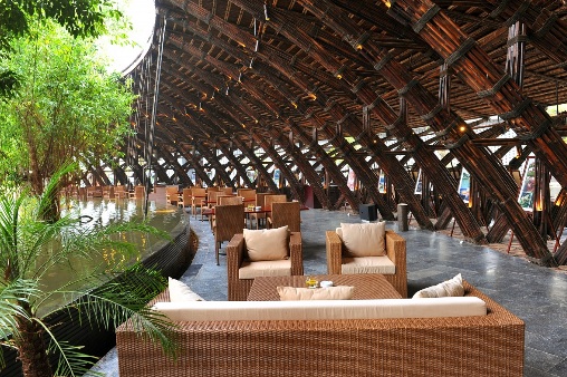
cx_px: 285
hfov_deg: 69.4
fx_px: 409
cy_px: 180
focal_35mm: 26
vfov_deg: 49.5
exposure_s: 1/10
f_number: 6.3
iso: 400
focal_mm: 24
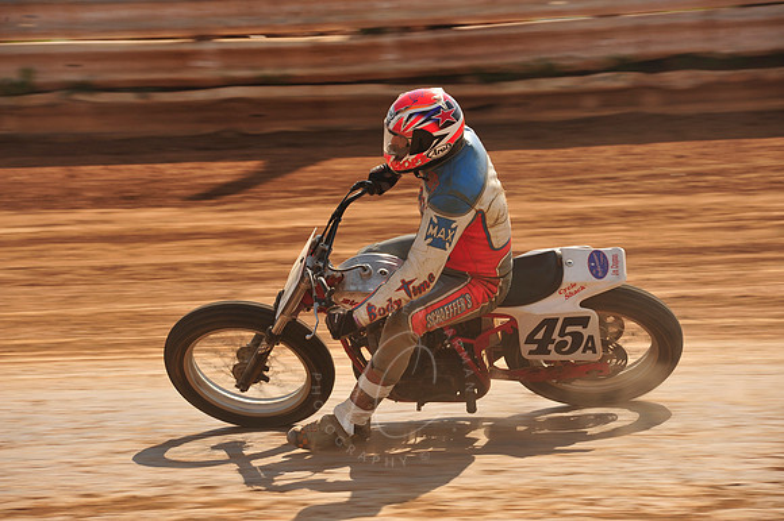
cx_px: 392
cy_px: 260
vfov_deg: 6.9
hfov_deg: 10.3
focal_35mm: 200
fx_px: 4353
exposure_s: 1/400
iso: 200
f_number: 10
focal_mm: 200
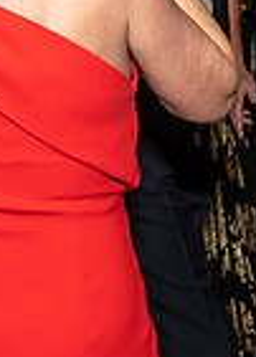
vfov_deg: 13.8
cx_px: -141
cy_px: -18
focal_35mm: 143
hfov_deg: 9.7
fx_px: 1453
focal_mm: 17
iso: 400
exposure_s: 1/250
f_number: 6.3
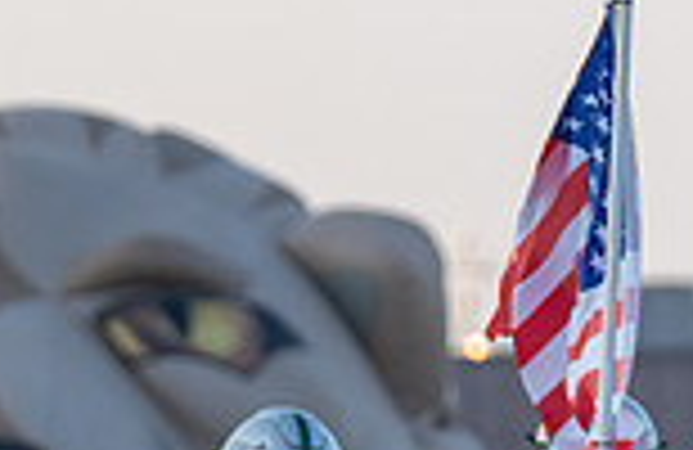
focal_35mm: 1081
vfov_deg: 1.2
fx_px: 20643
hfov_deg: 1.9
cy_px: 736
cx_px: -229
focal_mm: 161
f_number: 3.5
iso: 500
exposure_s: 1/1000
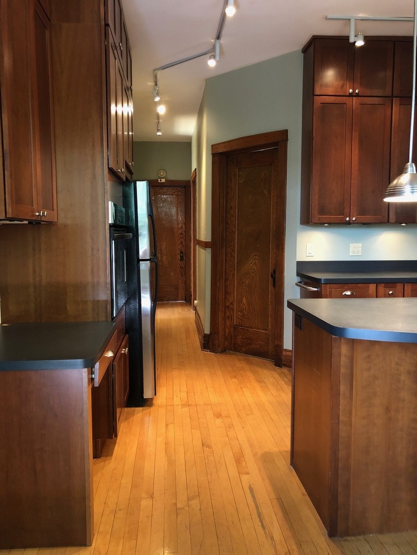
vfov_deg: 63.4
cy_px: 278
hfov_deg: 49.7
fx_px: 450
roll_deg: +0.4
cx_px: 208
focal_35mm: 28
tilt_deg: -4.9
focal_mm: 4
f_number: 1.8
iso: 100
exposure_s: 1/12
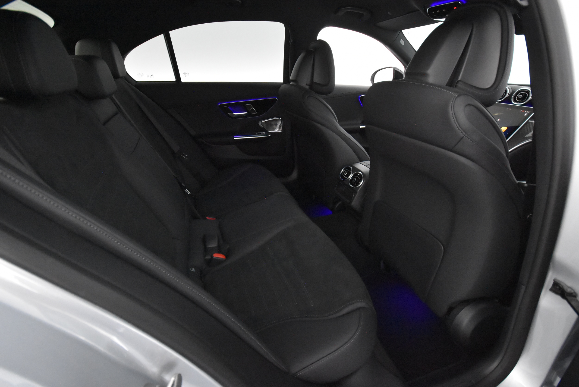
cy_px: 194
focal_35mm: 18
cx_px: 290
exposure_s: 1/60
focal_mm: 12
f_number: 4.5
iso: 8000
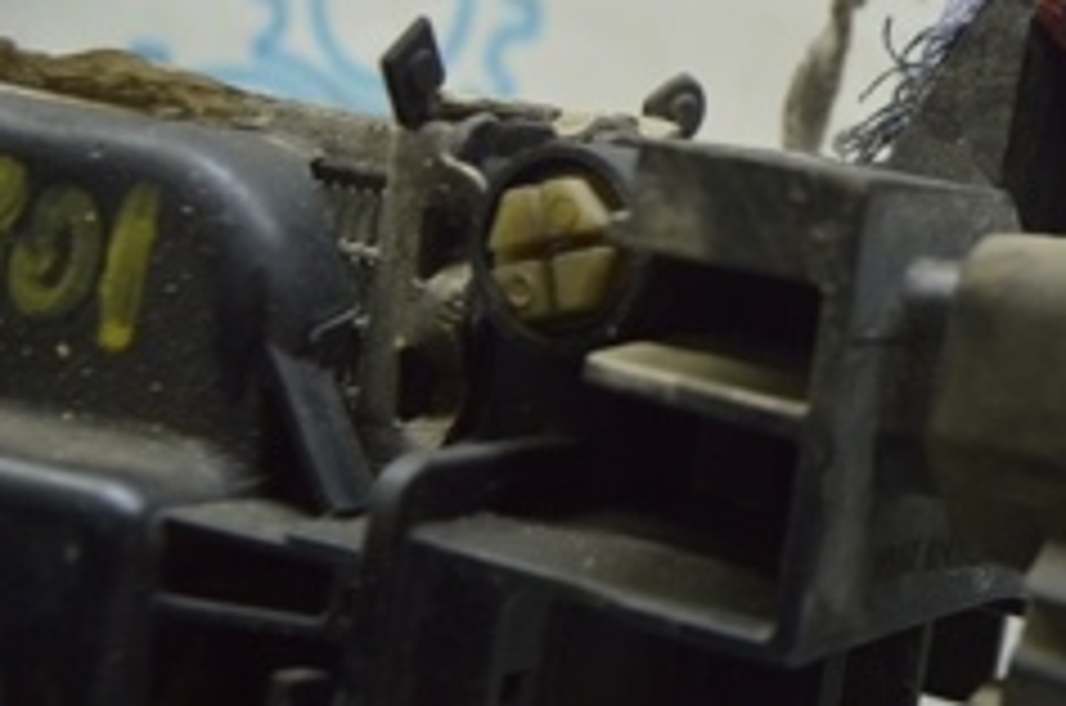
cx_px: 1106
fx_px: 2394
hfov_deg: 23.8
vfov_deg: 16.7
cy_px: 227
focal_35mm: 81
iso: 400
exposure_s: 1/40
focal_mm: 20
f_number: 3.5
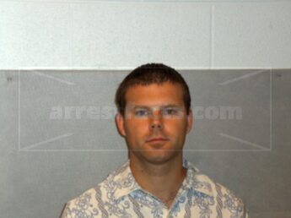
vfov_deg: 23.2
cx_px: 146
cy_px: 109
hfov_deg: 30.8
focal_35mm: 63
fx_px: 529
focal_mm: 13
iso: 50
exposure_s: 1/90
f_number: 3.6
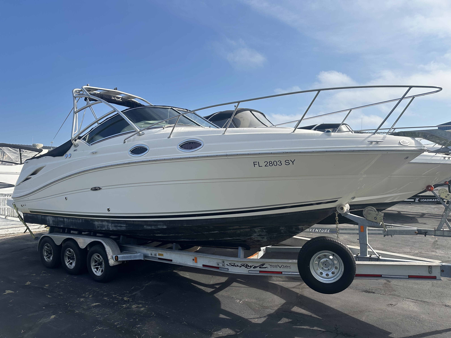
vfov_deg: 56.8
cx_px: 226
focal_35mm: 24
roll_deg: +0.3
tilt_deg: +1.1
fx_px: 313
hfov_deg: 71.6
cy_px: 169
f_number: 1.78
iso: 80
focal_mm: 6.86
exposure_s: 1/5263
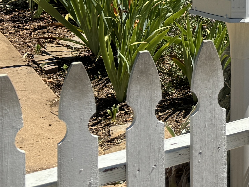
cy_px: -156
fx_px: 863
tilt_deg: -0.8
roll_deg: +2.2
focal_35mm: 120
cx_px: 408
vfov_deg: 11.4
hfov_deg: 14.9
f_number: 1.78
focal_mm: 6.76
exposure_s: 1/3597
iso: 80
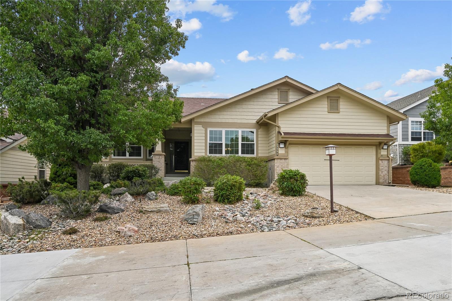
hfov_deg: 76.1
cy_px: 150
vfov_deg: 55.1
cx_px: 226
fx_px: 289
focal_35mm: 23
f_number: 10
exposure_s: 1/640
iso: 400
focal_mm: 23
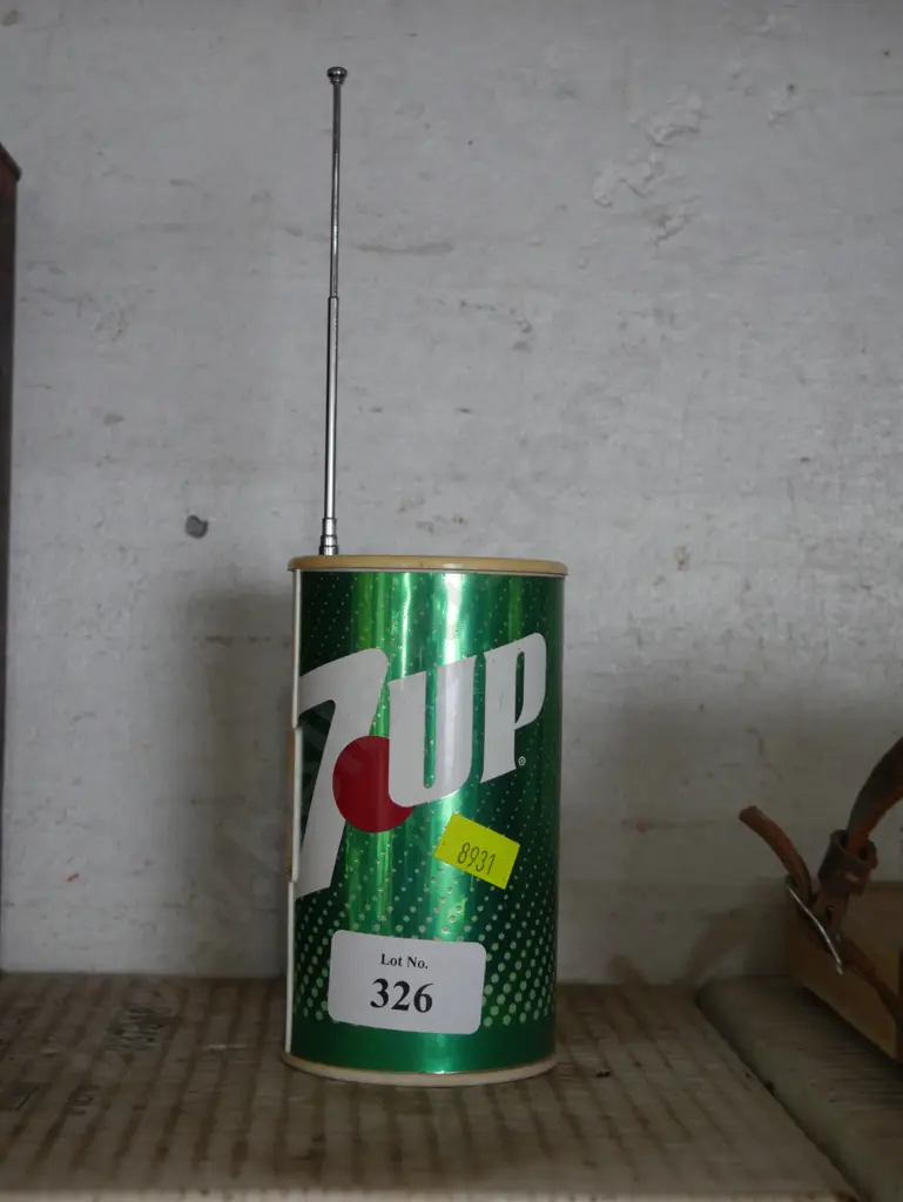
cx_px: 452
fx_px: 2155
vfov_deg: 31.2
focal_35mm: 62
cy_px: 601
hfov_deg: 23.7
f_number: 5.4
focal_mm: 31
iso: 1600
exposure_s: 1/80
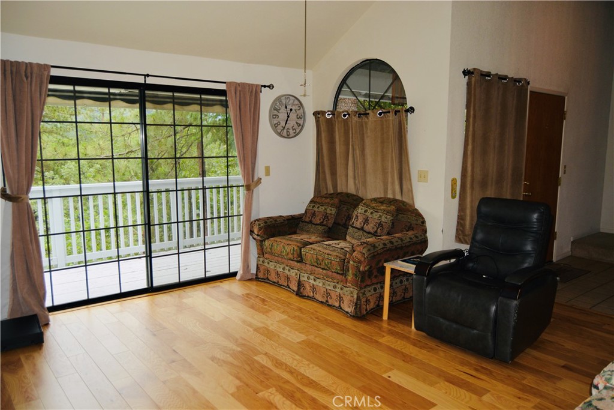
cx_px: 307
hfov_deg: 67.4
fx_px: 461
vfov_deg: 47.9
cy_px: 205
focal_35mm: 27
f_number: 3.5
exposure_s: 1/125
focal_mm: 18
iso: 400
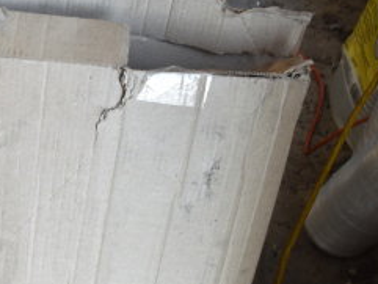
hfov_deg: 24.1
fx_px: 798
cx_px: -85
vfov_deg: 19.8
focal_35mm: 73
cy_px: 250
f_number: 3.8
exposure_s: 1/30
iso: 220
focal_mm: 20
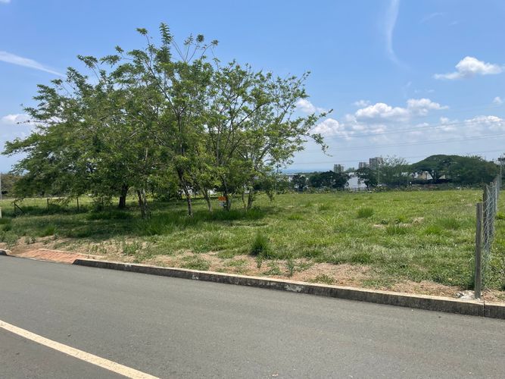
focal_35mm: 26
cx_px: 252
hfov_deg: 67.3
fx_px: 379
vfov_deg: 53.0
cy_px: 190
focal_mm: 4.2
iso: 32
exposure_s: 1/4292
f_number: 1.6
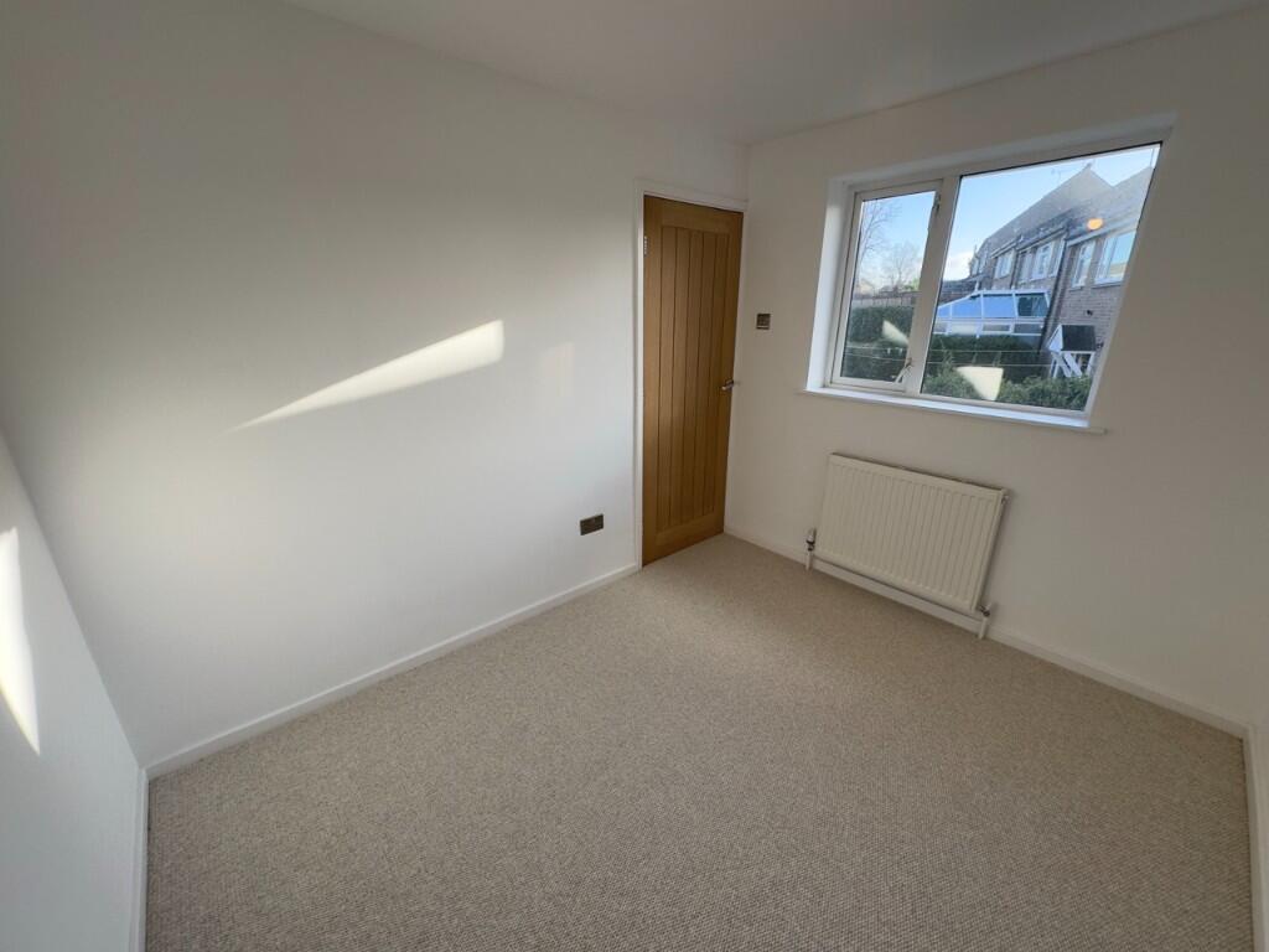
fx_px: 513
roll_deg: -0.4
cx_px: 634
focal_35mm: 14
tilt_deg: -18.2
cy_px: 476
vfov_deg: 85.7
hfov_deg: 102.1
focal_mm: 2.22
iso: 40
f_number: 2.2
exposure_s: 1/195
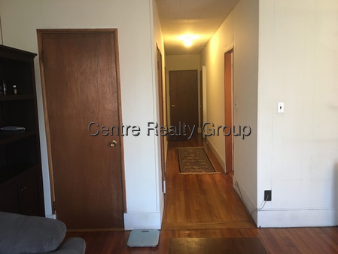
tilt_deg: -7.3
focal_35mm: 29
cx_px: 169
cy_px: 127
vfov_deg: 48.2
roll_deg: +2.1
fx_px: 283
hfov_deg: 61.6
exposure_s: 1/33
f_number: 2.2
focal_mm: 4.15
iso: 160
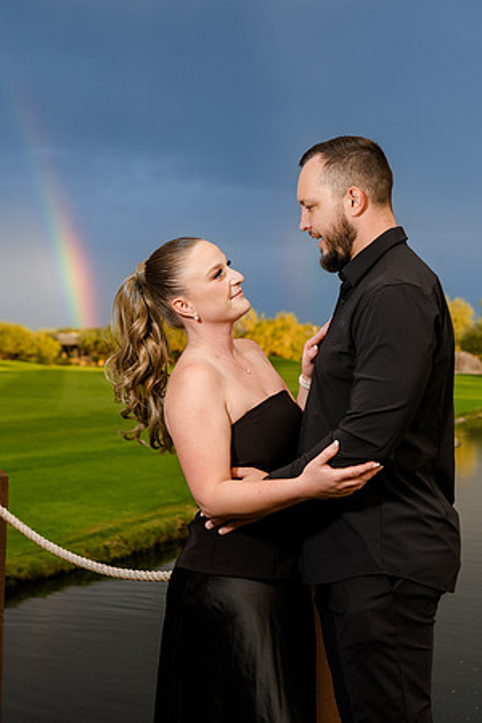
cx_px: 241
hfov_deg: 22.3
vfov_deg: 32.9
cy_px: 362
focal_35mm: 61
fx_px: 1225
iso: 250
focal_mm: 61
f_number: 5.6
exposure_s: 1/250
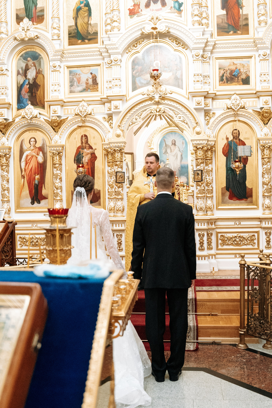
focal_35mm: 36
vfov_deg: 53.1
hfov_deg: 36.9
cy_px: 204
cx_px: 136
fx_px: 408
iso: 8000
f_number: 3.2
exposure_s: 1/200
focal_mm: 24
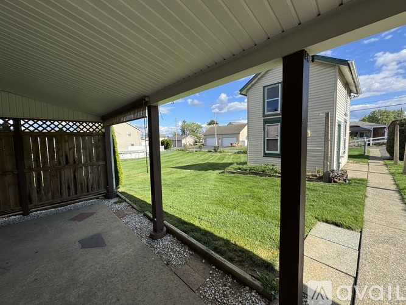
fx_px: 164
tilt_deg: -4.7
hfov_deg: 102.1
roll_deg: +0.9
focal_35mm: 14
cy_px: 152
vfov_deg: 85.7
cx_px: 203
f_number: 2.2
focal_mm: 2.22
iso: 40
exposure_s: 1/1299
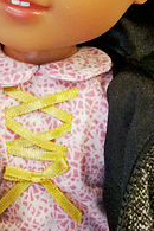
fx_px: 635
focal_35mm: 99
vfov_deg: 20.1
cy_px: 7
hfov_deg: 13.2
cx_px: -62
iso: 250
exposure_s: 1/24
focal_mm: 4.15
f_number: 2.2
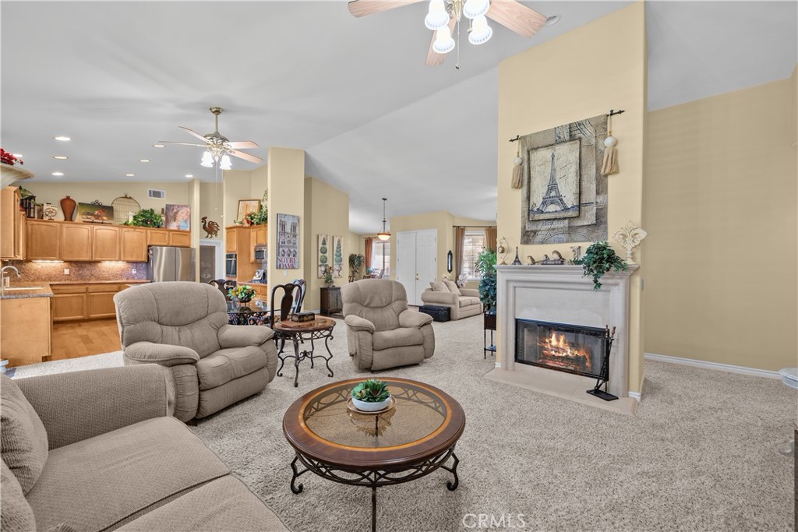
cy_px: 266
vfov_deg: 85.4
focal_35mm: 13
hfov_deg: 108.3
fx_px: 288
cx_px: 399
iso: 100
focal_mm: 13
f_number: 9
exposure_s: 3.2
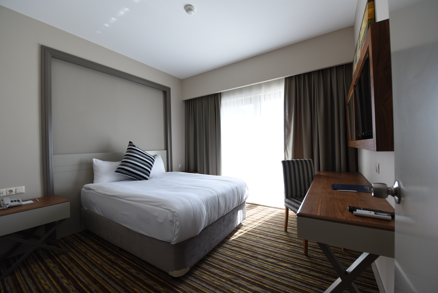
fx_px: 170
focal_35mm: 14
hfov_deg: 104.2
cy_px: 146
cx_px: 219
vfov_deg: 81.2
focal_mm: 14
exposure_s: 1/100
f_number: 5.6
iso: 320
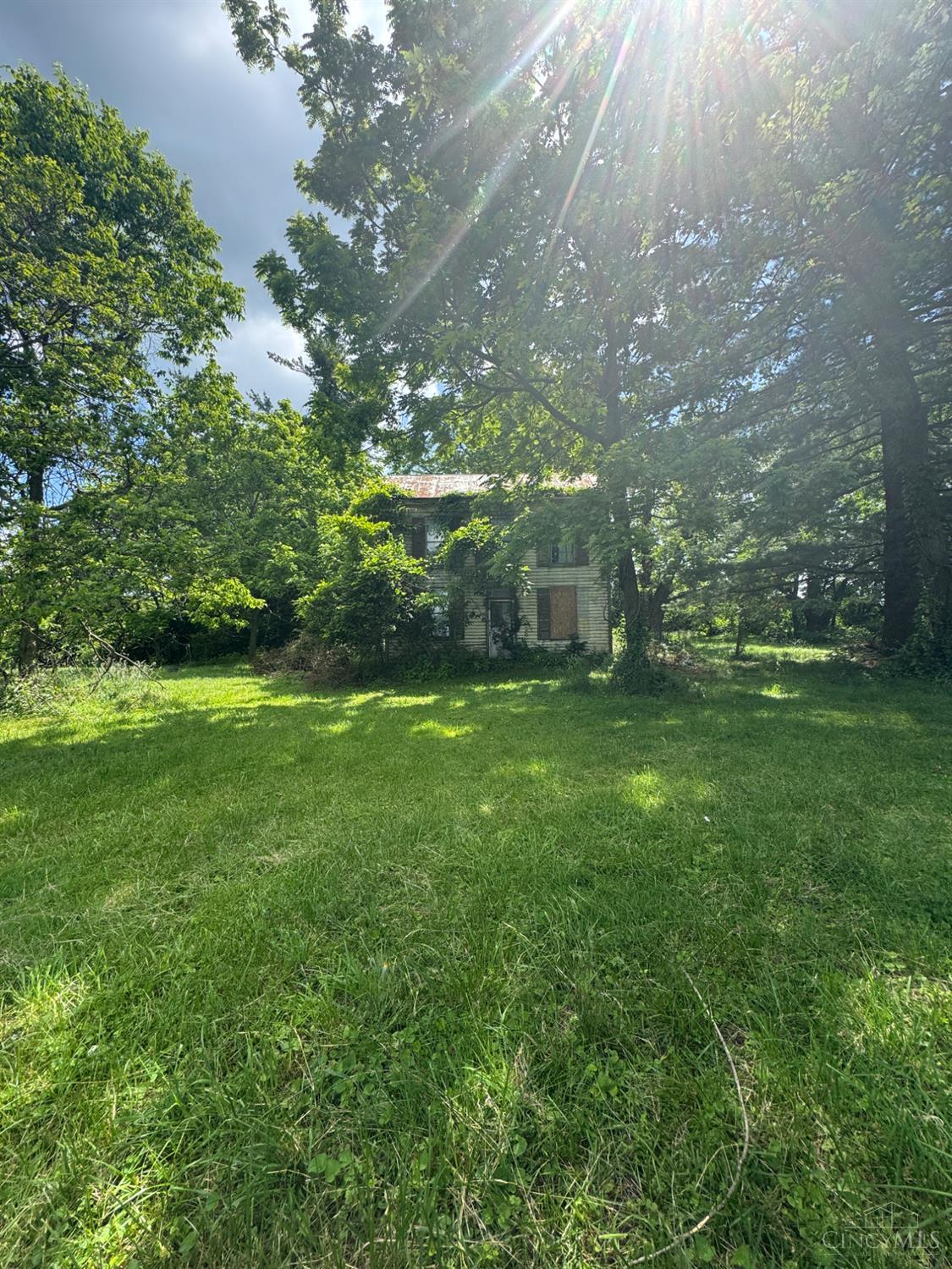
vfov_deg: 102.1
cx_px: 476
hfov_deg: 85.7
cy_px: 634
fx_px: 513
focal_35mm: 14
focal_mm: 2.22
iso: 40
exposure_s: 1/529
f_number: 2.2
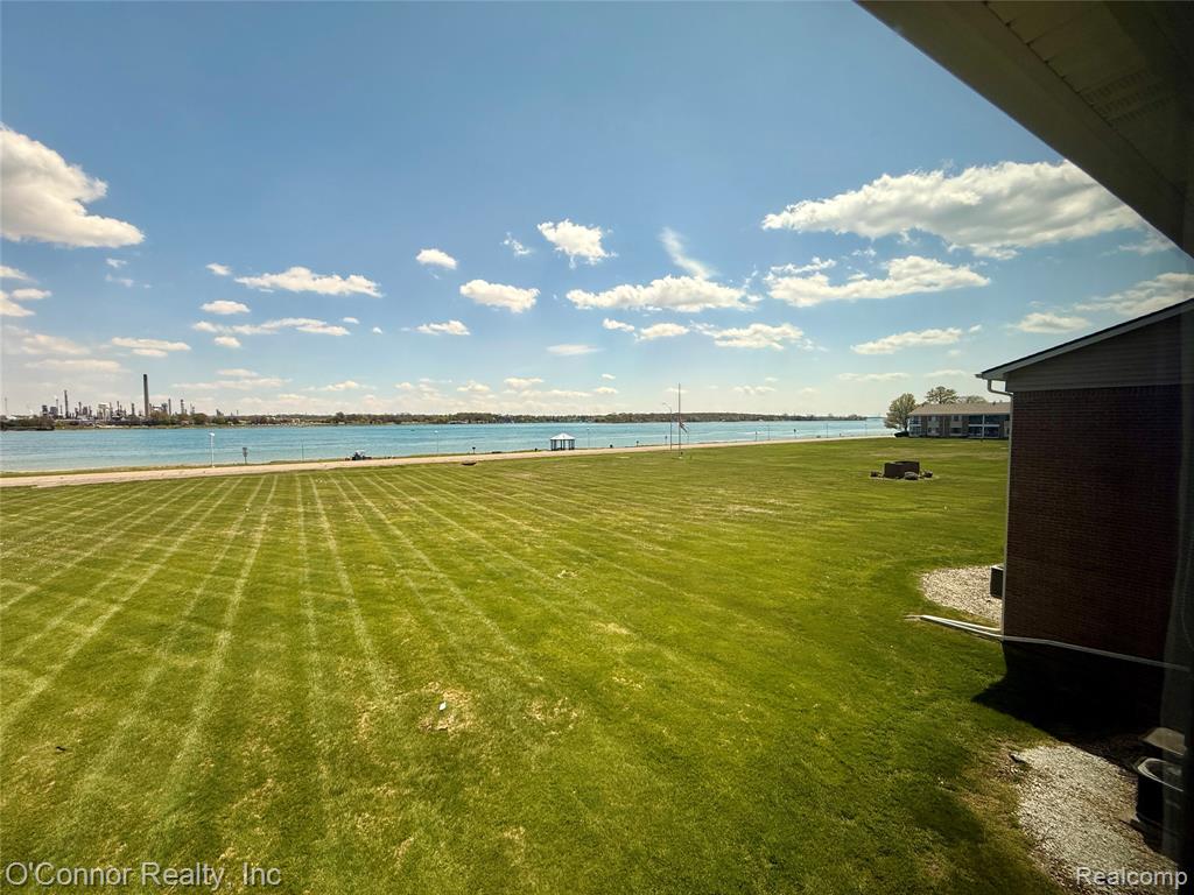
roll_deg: +0.4
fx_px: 483
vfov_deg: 85.7
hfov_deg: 102.1
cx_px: 597
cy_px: 448
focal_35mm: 14
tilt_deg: -2.9
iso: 50
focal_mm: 2.22
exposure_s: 1/2320
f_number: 2.2
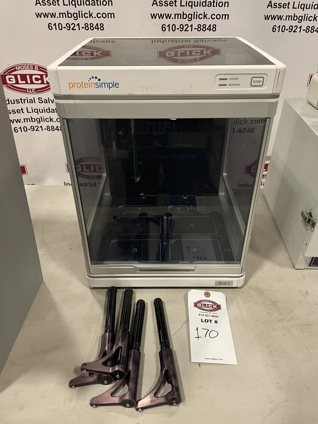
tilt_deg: -33.2
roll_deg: +0.4
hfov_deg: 53.1
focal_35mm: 26
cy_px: 212
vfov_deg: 67.3
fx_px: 318
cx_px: 159
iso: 200
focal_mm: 4.2
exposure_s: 1/60
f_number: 1.6
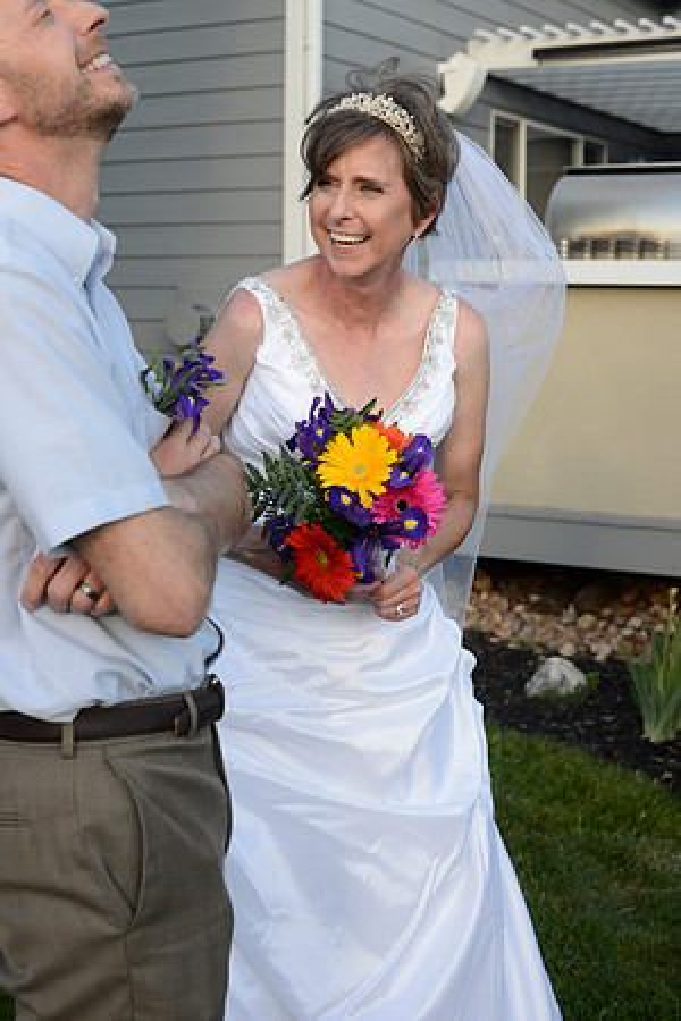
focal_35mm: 50
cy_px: 510
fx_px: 1419
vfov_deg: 39.6
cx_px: 340
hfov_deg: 27.0
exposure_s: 1/250
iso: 400
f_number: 5.6
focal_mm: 50
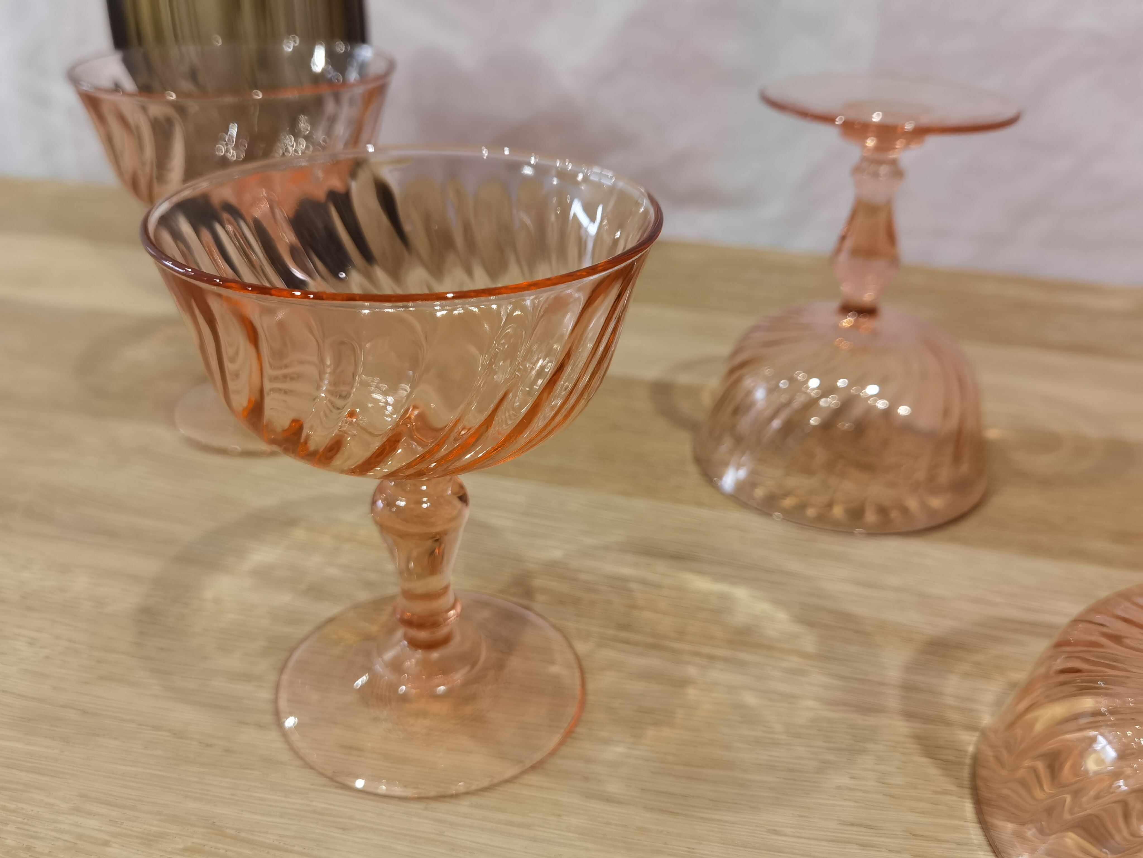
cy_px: 429
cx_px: 572
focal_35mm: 31
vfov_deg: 45.4
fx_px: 1024
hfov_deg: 58.4
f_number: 1.9
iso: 125
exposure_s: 1/50
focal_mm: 6.71
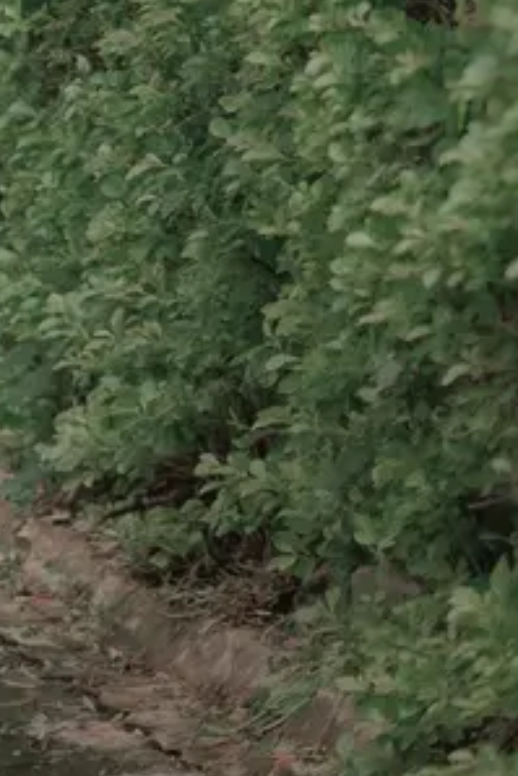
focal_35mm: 456
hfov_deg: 3.0
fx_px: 9830
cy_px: -812
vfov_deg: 4.5
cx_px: -538
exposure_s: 1/500
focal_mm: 85
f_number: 2.2
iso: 250
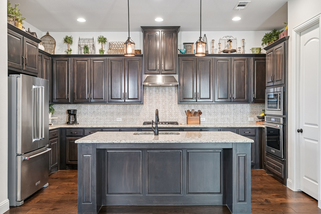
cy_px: 107
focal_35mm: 27
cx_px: 160
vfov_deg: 47.9
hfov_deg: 67.4
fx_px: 241
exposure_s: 1/5
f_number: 8
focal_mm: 27
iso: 400
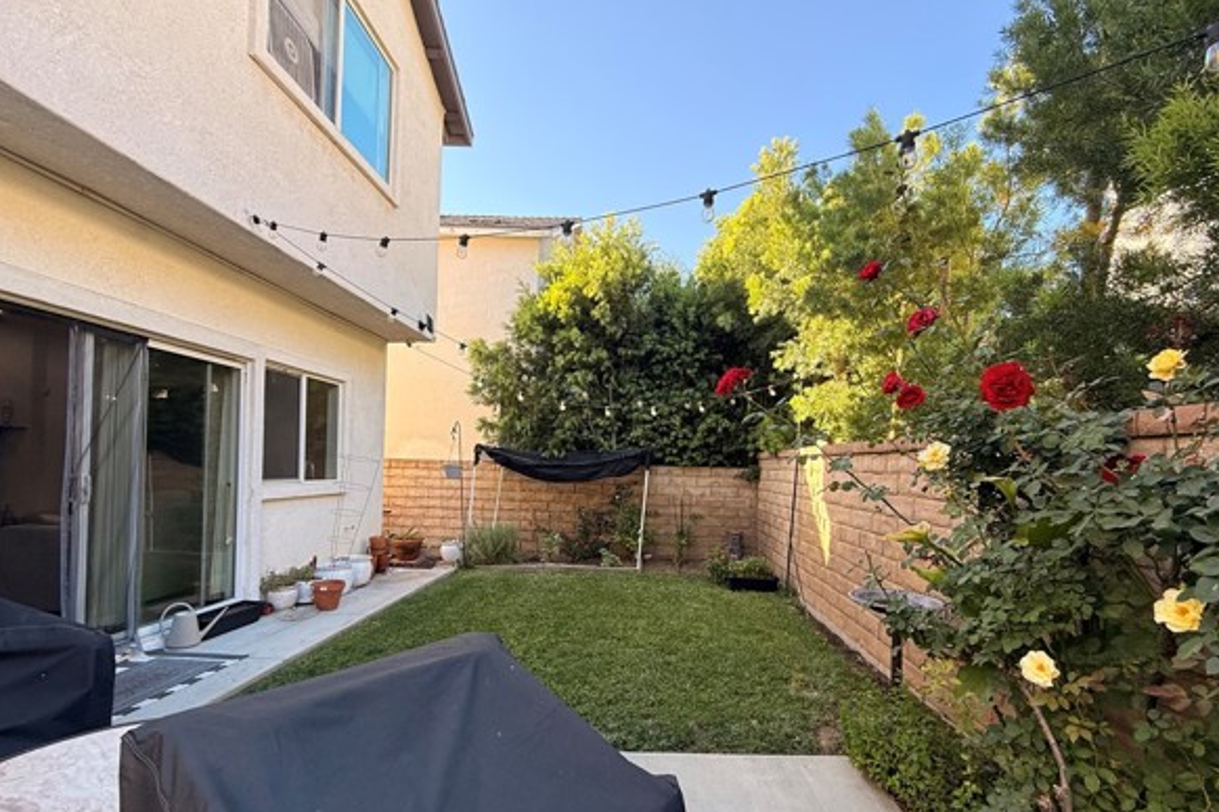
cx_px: 635
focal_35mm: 16
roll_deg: -1.9
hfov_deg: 96.7
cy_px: 467
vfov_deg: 73.3
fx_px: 542
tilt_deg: +0.1
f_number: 2.2
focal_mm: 2.22
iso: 64
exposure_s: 1/183
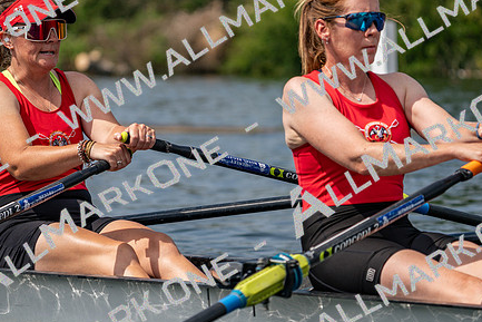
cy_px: 133
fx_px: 3589
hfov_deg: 7.7
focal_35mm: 268
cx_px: 195
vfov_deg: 5.1
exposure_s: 1/1600
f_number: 5.6
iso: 160
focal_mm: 200
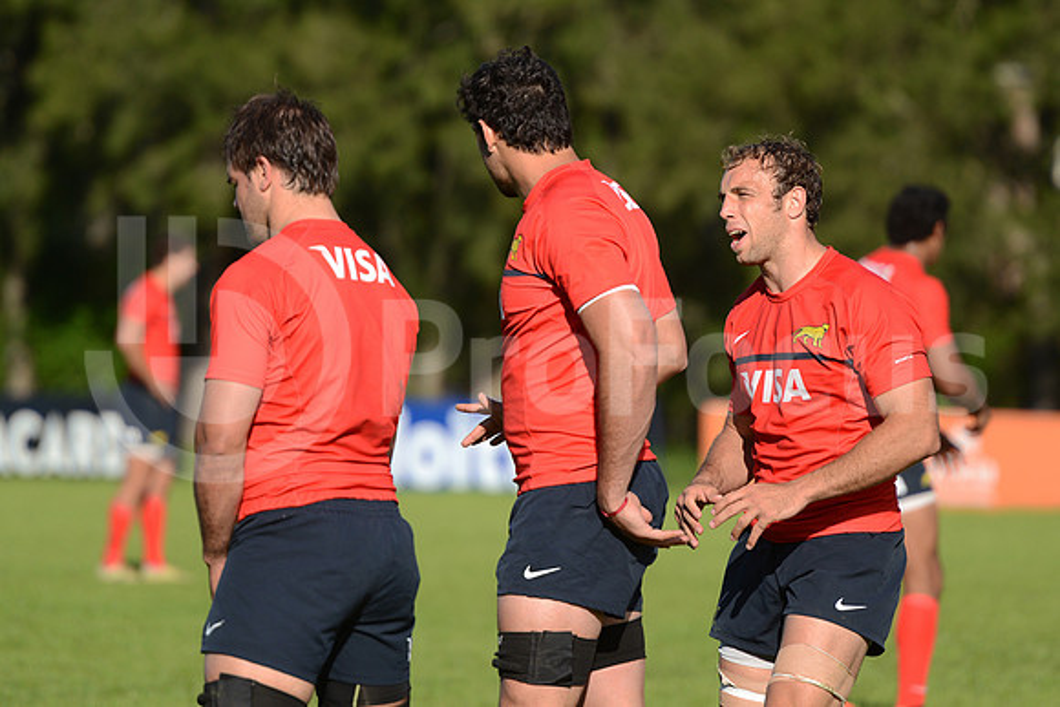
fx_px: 7951
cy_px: 354
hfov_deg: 7.6
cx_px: 530
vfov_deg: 5.1
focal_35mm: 270
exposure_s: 1/2000
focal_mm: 270
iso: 400
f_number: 4
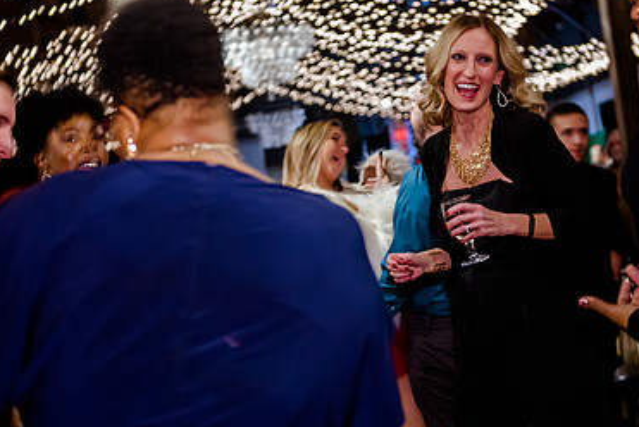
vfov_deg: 18.2
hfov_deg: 27.0
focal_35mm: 75
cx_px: 317
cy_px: 156
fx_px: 1332
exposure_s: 1/60
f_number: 2.8
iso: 1000
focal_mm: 48
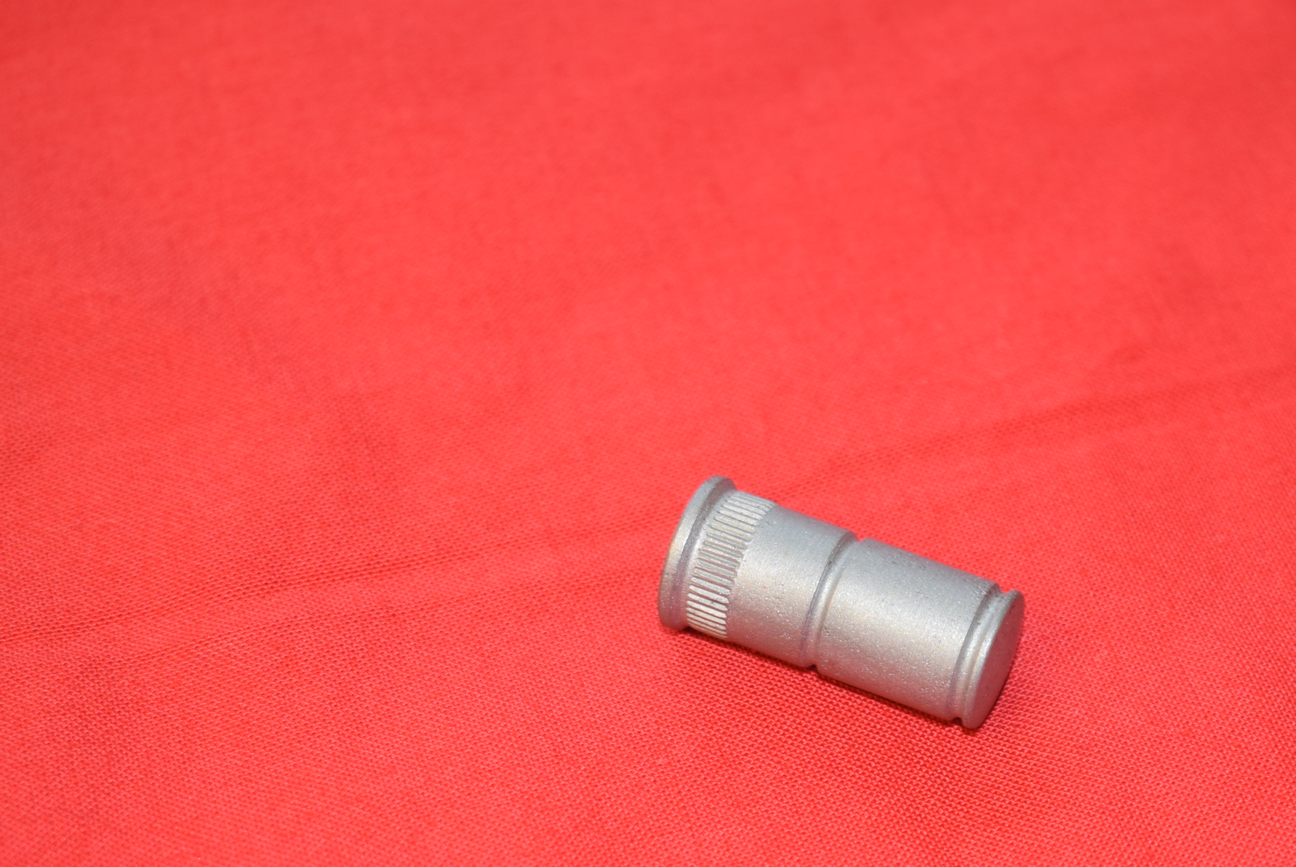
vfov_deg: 15.9
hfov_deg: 23.6
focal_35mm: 86
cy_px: 612
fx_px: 3092
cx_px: 847
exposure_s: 1/40
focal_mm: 35
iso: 320
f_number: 5
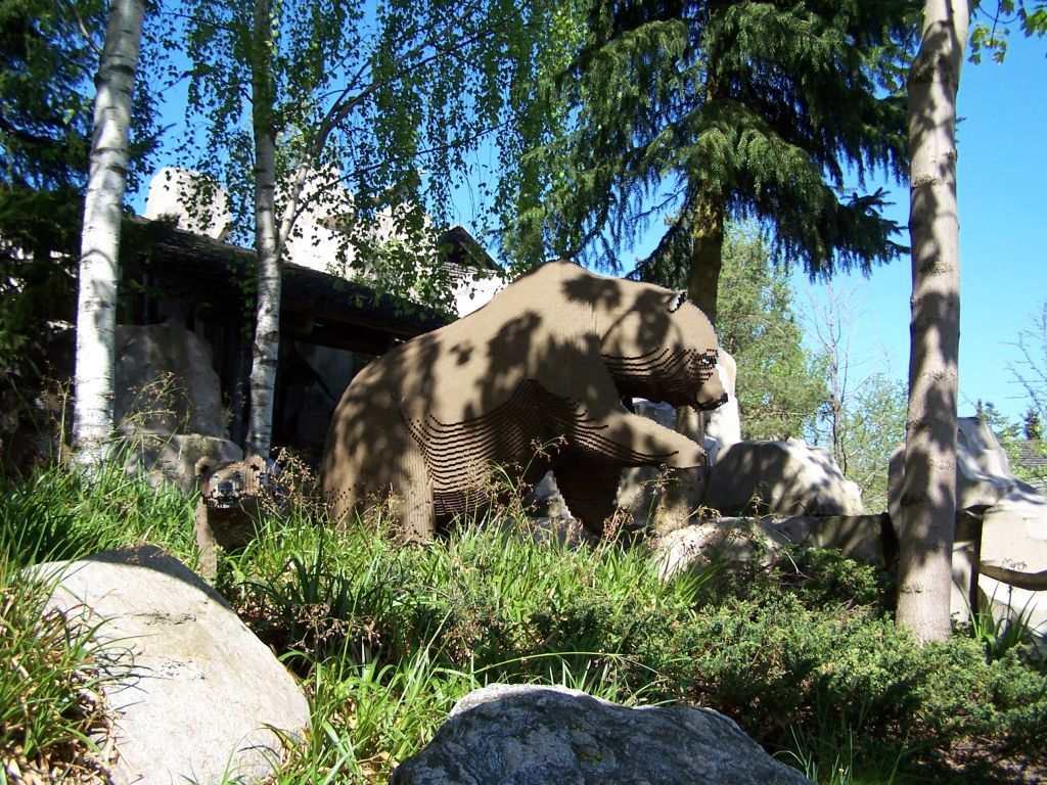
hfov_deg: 49.0
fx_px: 1149
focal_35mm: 38
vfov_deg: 37.7
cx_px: 524
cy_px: 392
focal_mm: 6.3
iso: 80
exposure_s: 1/750
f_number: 2.8
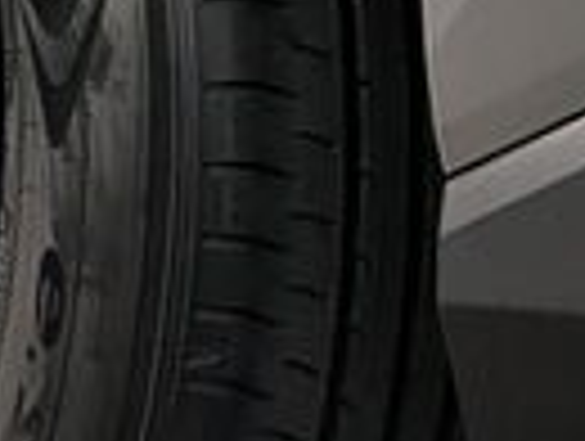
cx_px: 76
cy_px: -860
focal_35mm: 184
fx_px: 3115
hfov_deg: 10.7
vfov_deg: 7.2
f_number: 1.7
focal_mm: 4.53
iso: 46
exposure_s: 1/122
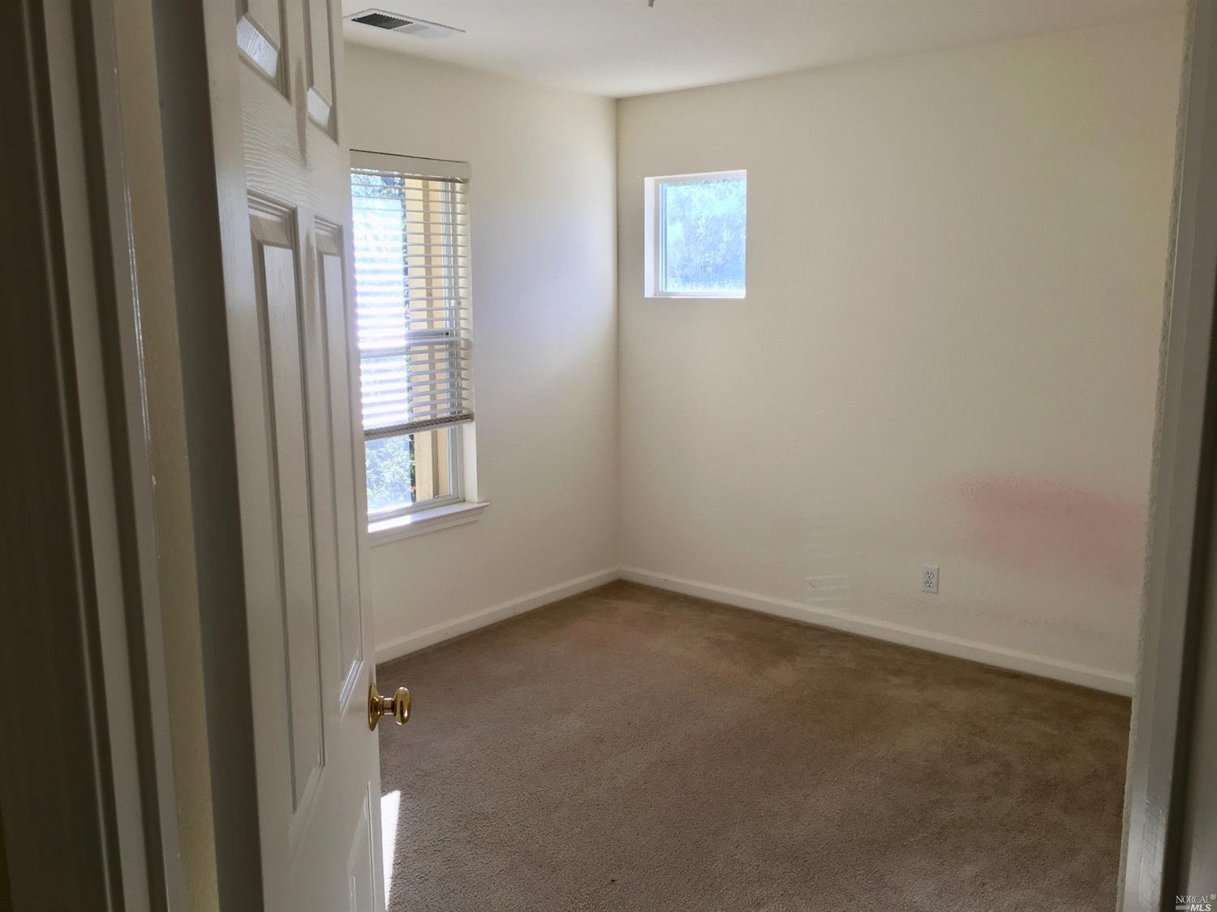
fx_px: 1019
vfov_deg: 48.2
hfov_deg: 61.7
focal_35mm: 29
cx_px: 608
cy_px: 456
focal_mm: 4.15
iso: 25
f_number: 2.2
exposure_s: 1/120
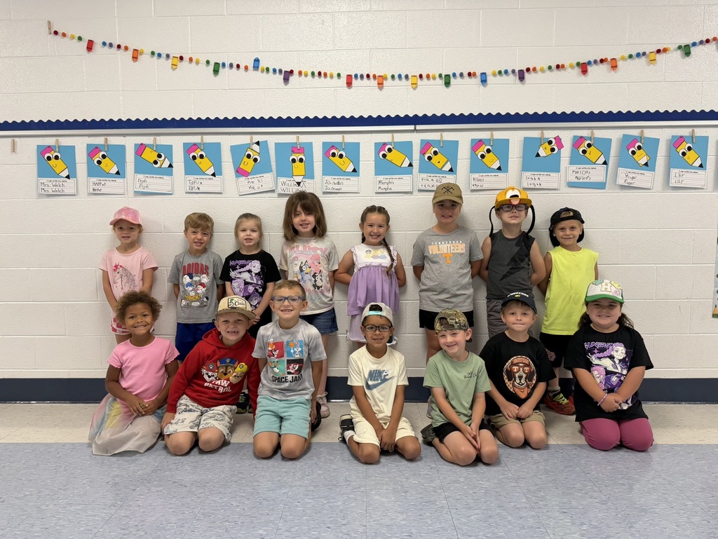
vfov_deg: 56.9
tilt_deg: -5.7
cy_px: 270
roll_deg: +0.9
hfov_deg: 71.6
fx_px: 498
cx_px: 359
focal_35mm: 24
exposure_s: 1/120
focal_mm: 6.76
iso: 200
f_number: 1.78
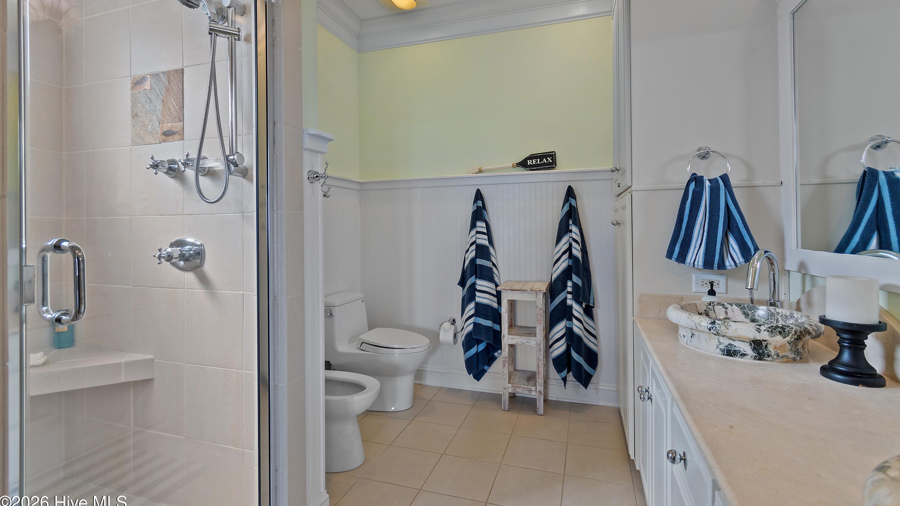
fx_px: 382
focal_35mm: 16
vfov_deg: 66.9
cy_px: 225
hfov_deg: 99.4
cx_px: 455
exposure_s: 1/10
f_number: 4.5
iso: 100
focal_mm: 10
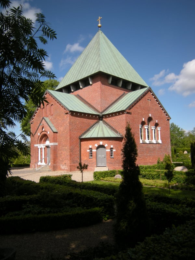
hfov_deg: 49.7
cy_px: 130
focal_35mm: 28
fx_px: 210
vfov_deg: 63.4
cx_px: 98
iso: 64
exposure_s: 1/248
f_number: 5.6
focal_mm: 4.7
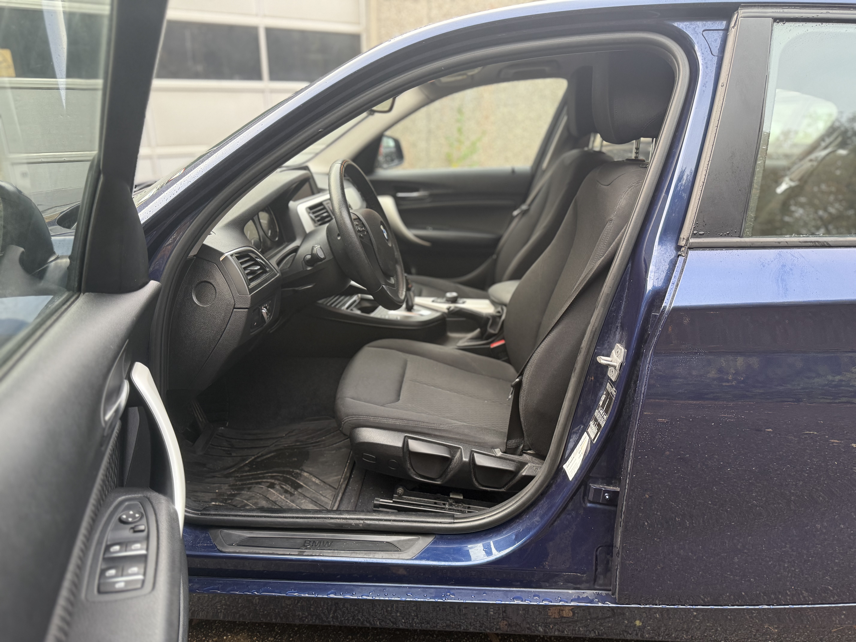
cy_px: 321
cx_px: 428
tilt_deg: -18.8
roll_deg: -0.4
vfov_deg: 56.8
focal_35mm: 24
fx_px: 593
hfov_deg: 71.6
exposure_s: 1/85
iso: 200
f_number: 1.78
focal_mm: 6.76
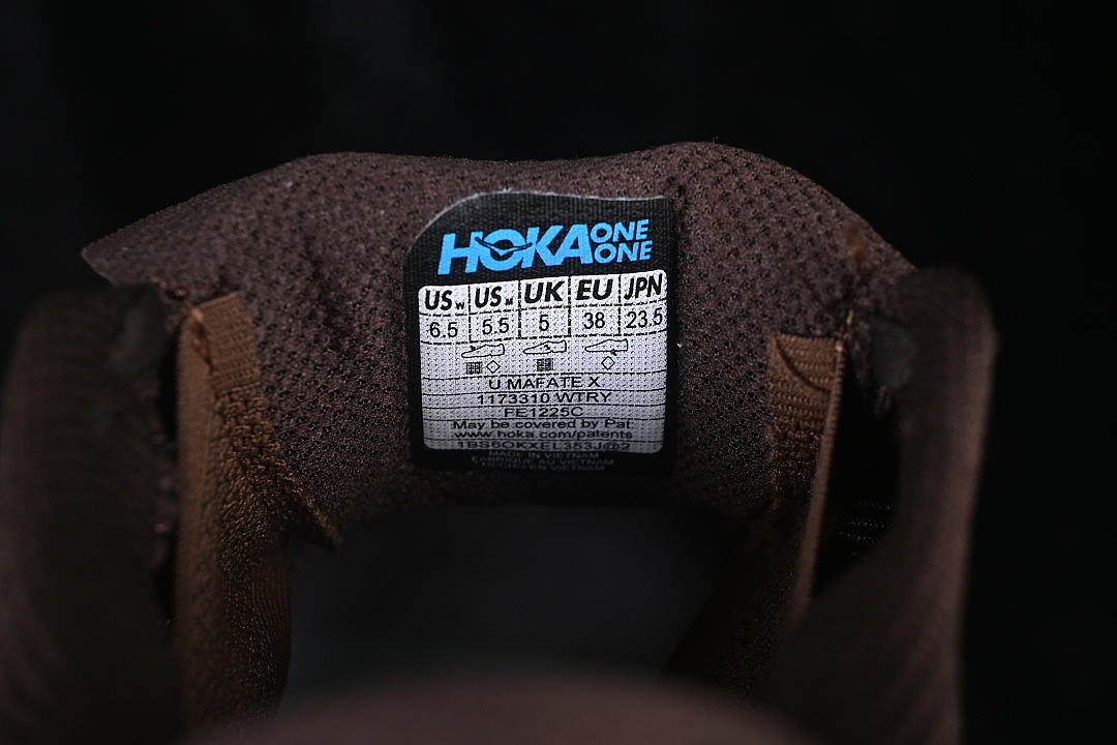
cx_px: 558
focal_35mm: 75
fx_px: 2327
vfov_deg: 18.2
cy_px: 372
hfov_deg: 27.0
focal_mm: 50
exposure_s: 1/60
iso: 160
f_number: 6.3
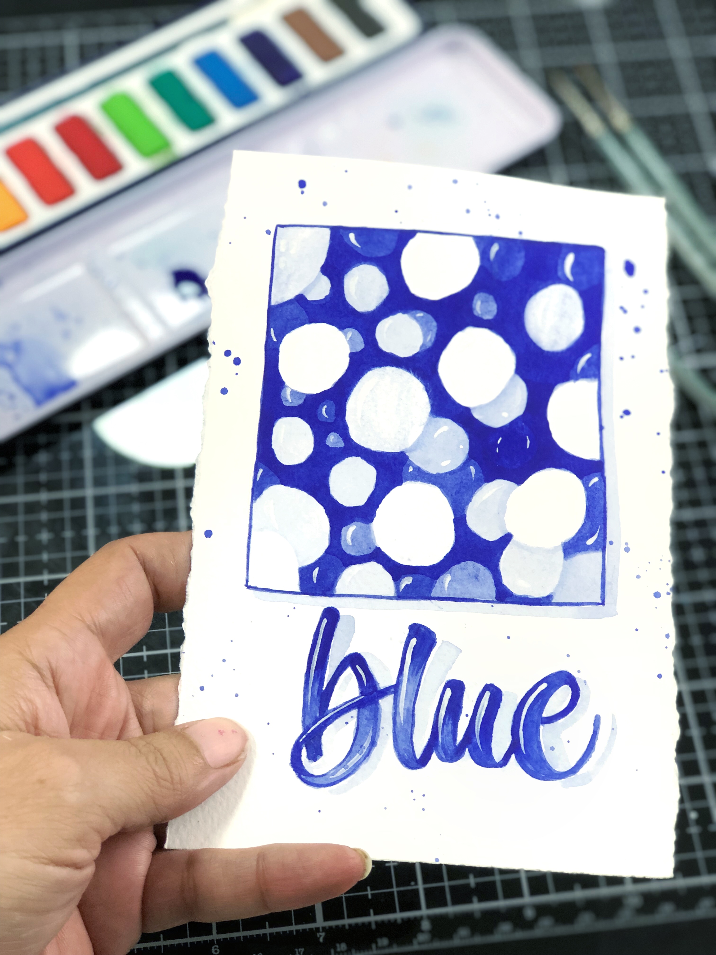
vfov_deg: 33.8
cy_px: 478
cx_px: 358
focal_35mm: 57
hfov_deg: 25.7
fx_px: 1572
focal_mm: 6.6
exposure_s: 1/33
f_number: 2.8
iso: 40
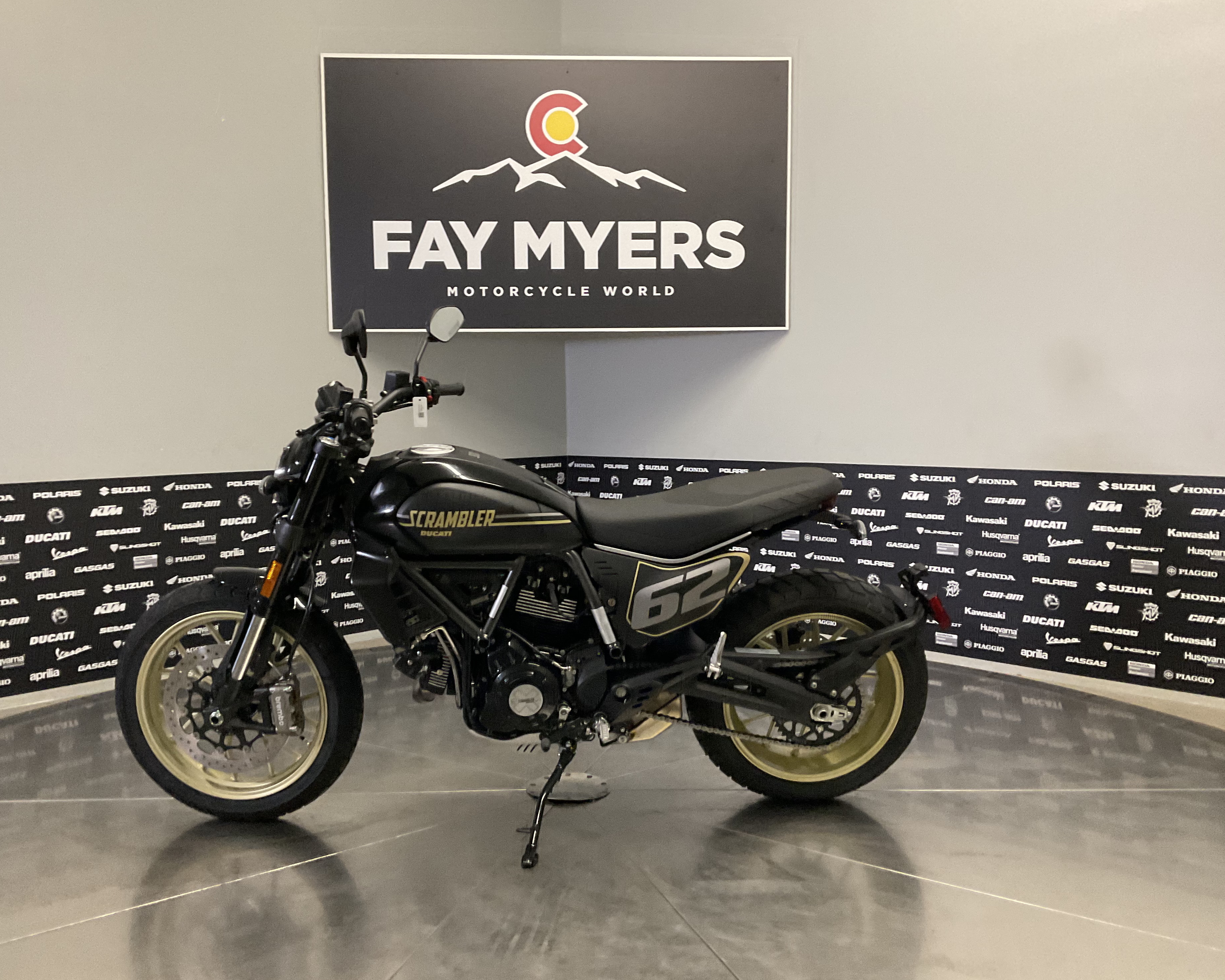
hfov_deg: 57.2
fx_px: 1124
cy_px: 488
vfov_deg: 47.1
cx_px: 594
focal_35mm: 31
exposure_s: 1/60
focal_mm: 3
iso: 250
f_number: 1.8
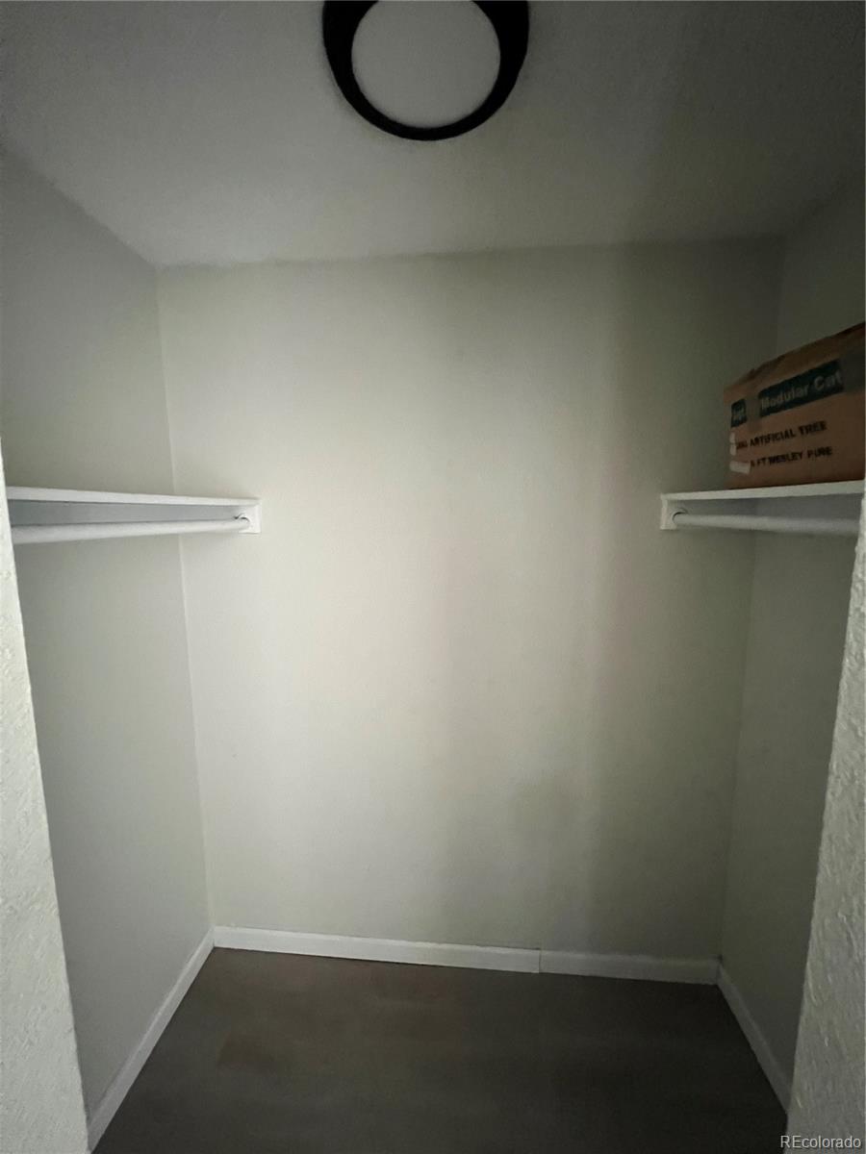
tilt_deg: -6.8
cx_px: 433
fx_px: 434
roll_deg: +0.8
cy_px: 577
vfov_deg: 106.2
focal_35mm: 13
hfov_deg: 89.9
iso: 1000
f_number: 1.8
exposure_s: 1/60
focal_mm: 1.57
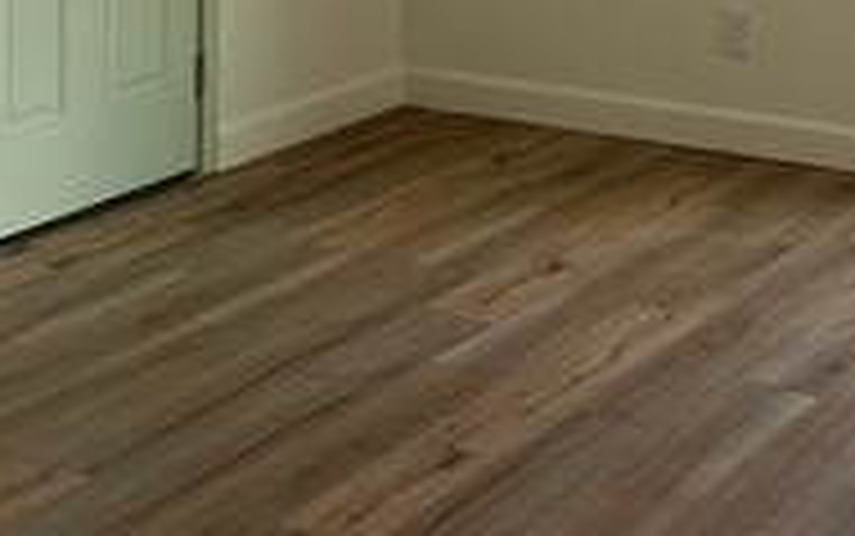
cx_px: 634
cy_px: -257
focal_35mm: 93
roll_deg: -0.1
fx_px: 2168
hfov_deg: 22.1
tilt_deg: -4.7
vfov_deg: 13.3
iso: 50
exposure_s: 1/121
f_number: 1.8
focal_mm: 4.25
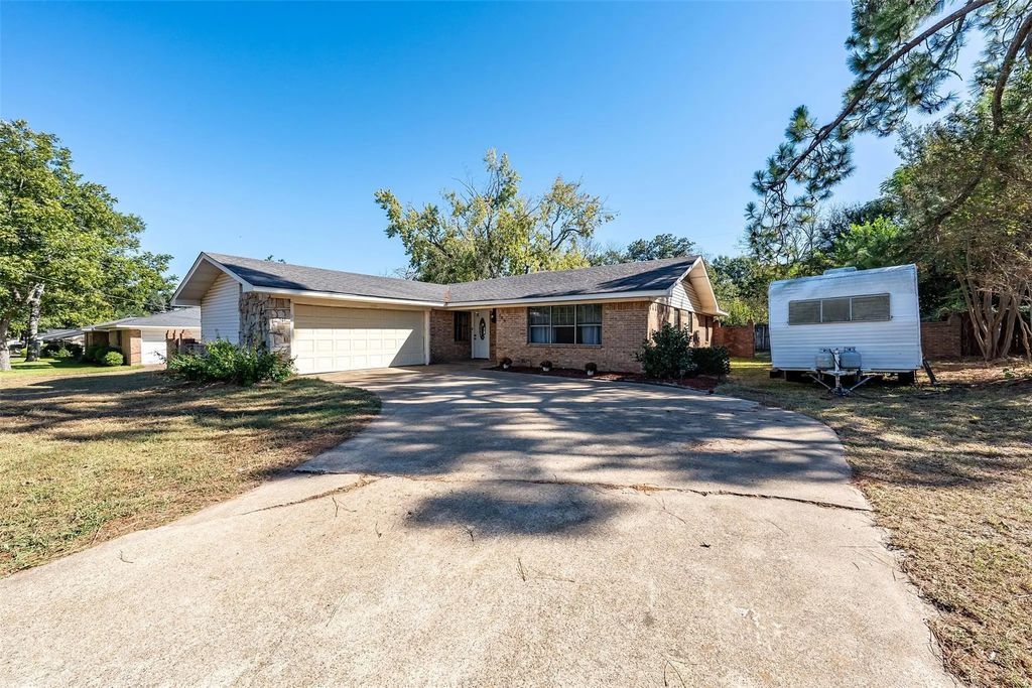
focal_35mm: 13
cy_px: 344
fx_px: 373
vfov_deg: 85.4
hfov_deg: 108.3
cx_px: 516
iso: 800
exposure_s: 1/3200
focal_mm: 13
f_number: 8
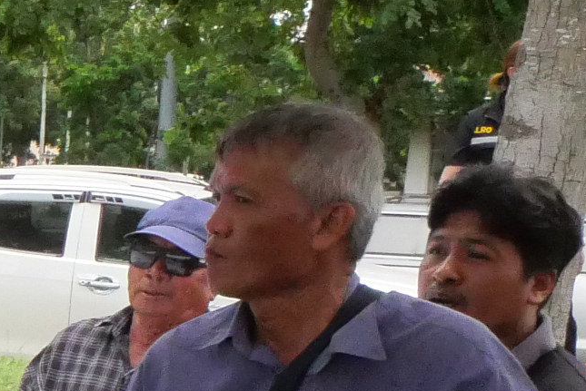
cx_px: -1051
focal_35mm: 167
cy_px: 527
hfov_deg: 9.9
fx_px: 2720
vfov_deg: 8.1
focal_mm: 14
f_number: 9
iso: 3200
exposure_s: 1/2500
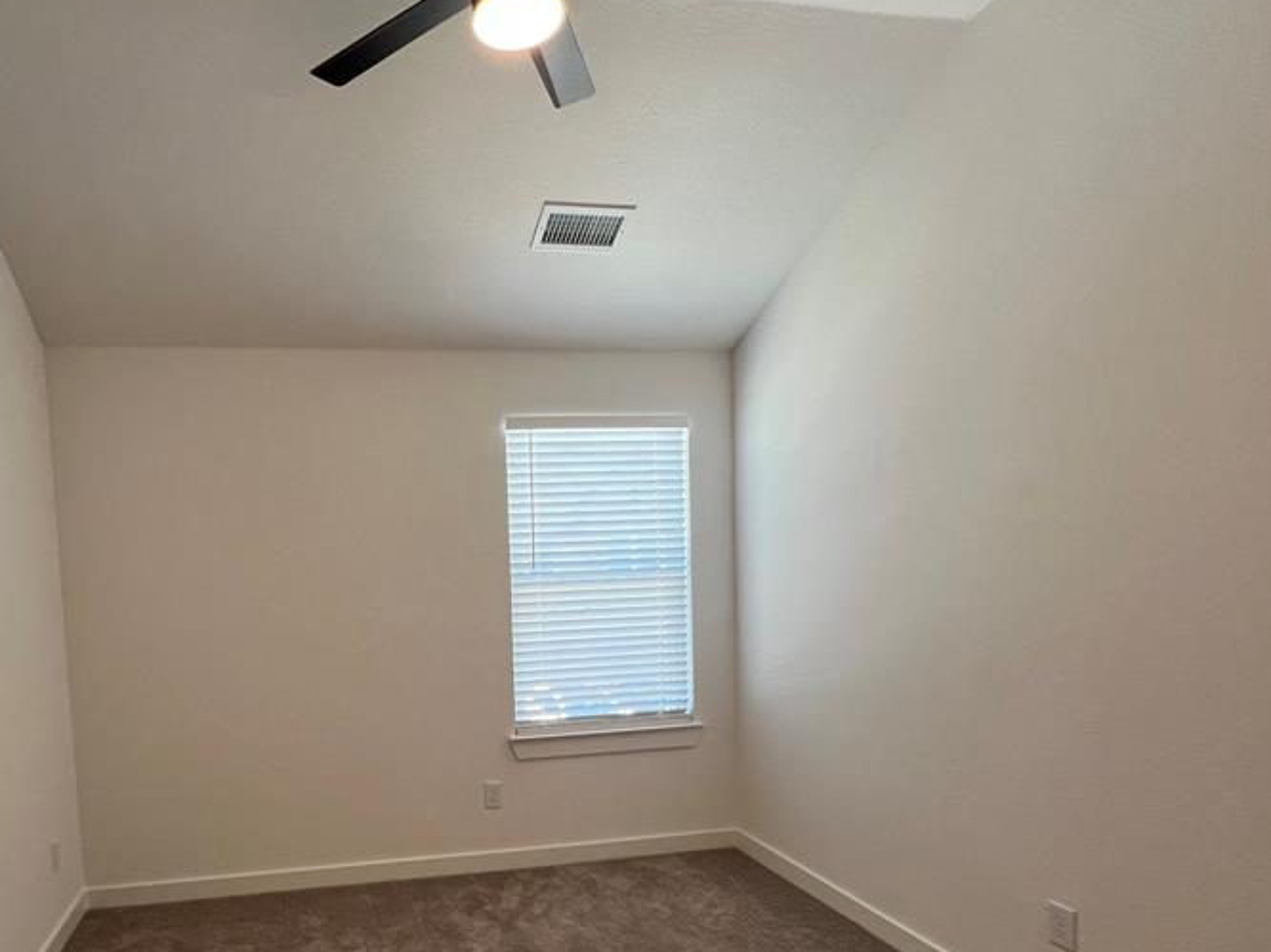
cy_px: 622
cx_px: 412
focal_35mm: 20
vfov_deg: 64.5
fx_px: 734
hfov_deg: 78.8
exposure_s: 1/120
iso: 64
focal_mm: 1.57
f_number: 1.8
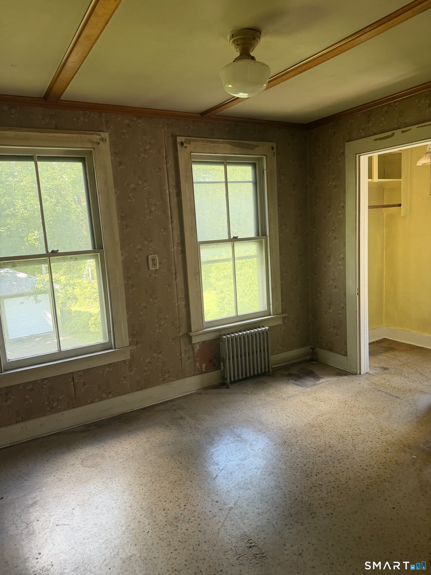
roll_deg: +3.4
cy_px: 288
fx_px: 398
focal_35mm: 24
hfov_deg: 56.8
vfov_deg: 71.6
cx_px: 216
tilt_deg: -8.7
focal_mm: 6.76
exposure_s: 1/144
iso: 125
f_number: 1.78
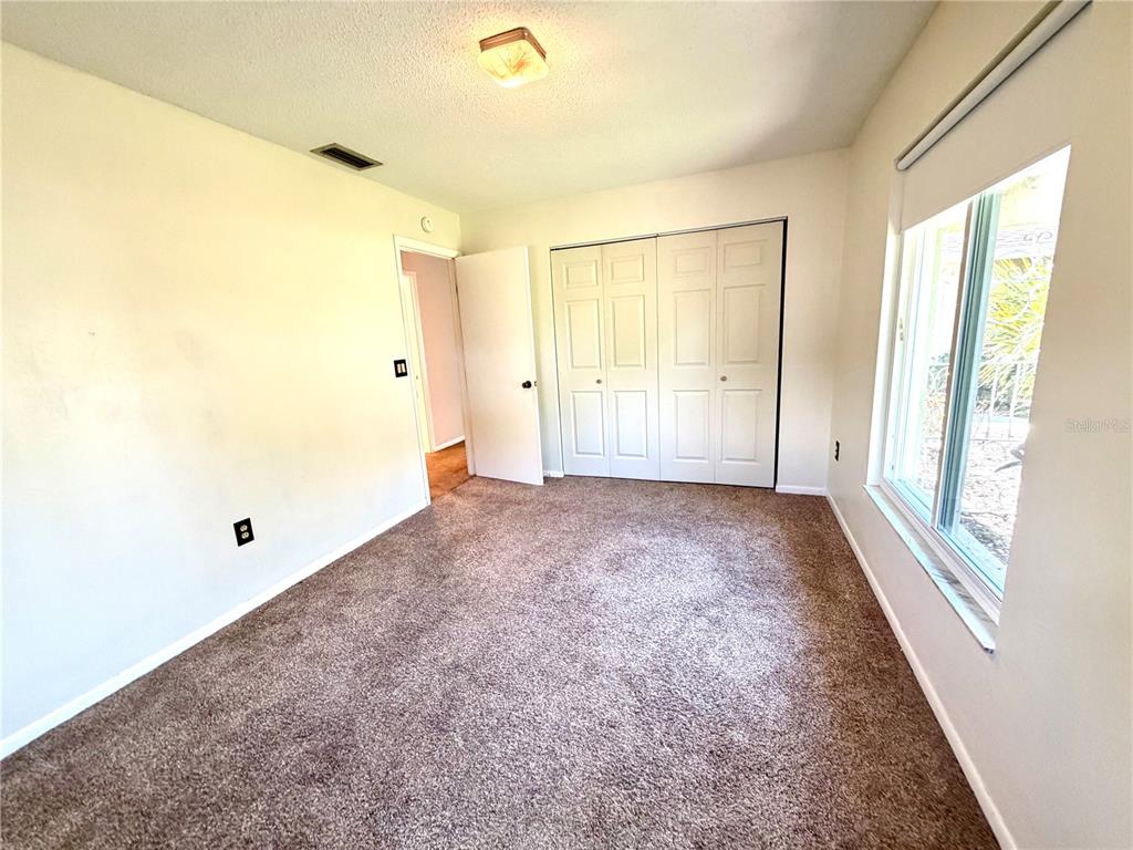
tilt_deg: -11.4
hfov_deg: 102.1
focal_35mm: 14
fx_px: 458
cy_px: 425
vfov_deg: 85.7
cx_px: 566
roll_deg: +3.4
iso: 250
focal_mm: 2.22
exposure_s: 1/60
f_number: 2.2
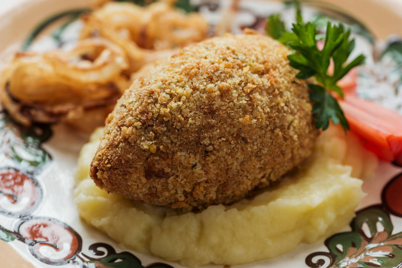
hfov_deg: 19.4
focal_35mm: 105
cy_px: 134
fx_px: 1173
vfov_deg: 13.1
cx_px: 201
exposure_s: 1/10
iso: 200
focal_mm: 105
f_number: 7.1
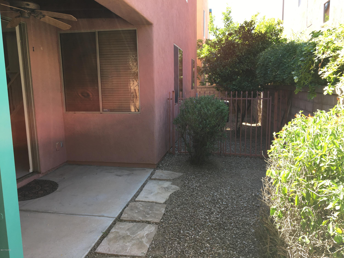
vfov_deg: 48.2
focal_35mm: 29
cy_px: 129
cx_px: 172
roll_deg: +1.1
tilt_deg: -8.8
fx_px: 288
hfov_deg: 61.7
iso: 25
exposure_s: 1/142
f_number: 2.2
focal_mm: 4.15
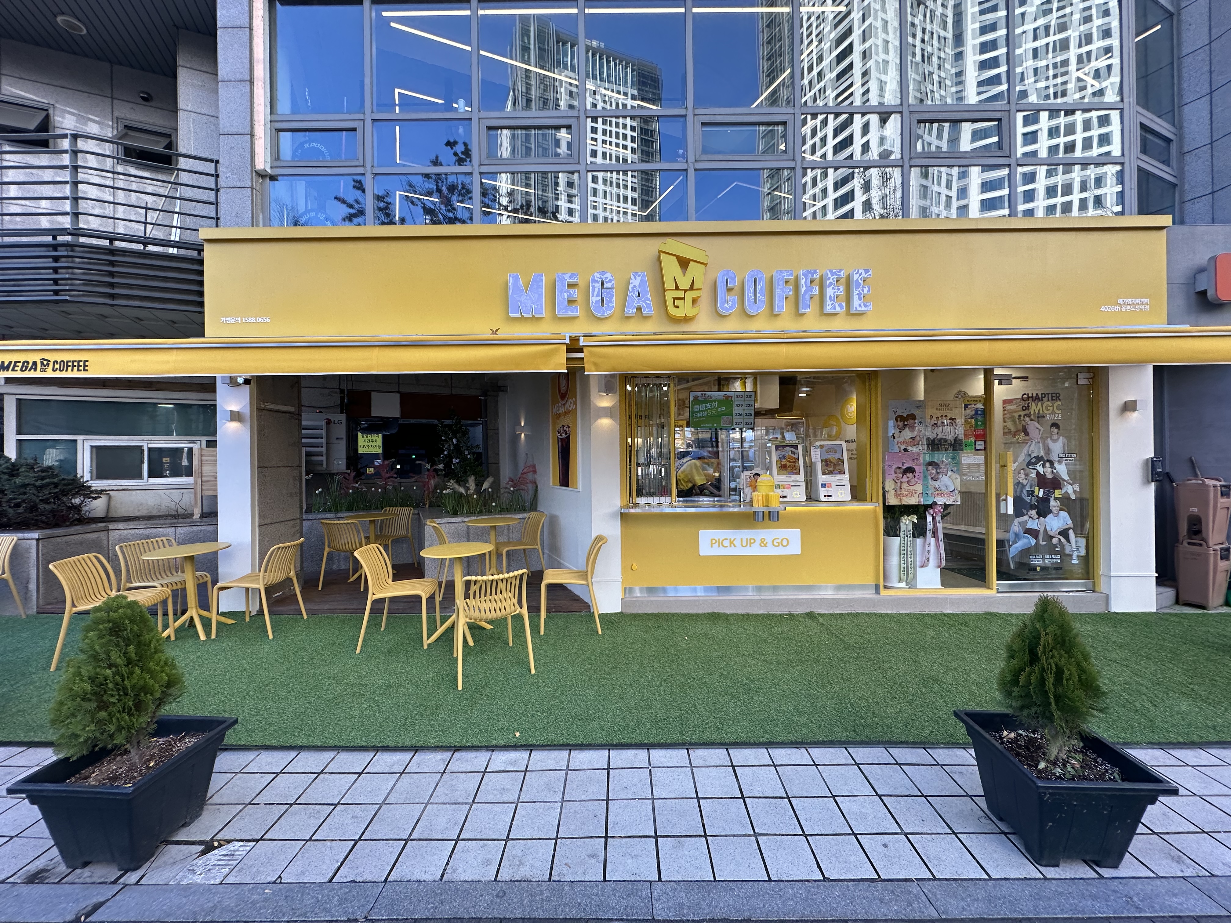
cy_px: 462
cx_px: 616
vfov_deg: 85.7
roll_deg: +0.5
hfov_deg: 102.1
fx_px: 498
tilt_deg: +0.1
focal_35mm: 14
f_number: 2.2
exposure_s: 1/163
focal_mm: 2.22
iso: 40
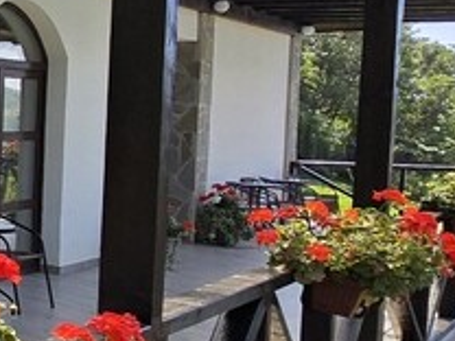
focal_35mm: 64
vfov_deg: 22.9
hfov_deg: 19.8
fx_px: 841
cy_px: 181
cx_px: -411
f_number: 2.2
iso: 50
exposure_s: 1/1186
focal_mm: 2.2
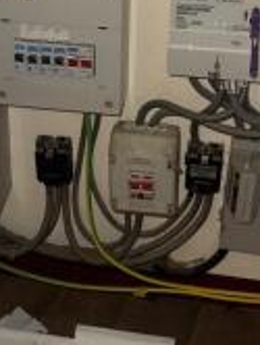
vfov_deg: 29.2
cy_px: 24
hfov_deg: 23.3
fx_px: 629
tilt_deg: -21.8
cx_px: 123
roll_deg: -1.8
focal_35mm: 63
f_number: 1.78
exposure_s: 1/17
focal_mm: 6.76
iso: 80
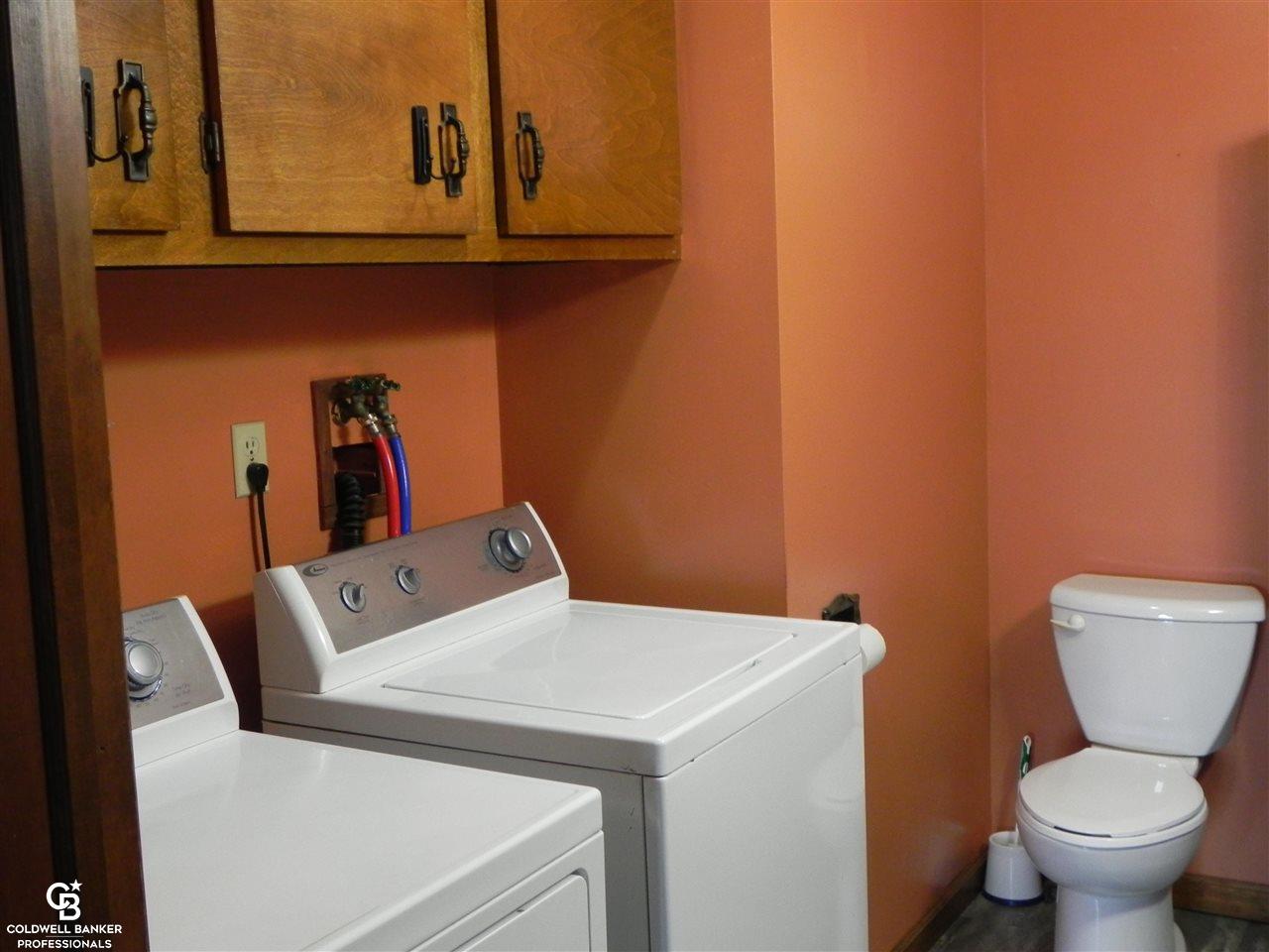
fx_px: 1503
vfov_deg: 35.1
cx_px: 634
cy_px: 476
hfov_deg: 45.8
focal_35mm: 41
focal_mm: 7.3
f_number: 3.2
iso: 400
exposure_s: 1/15
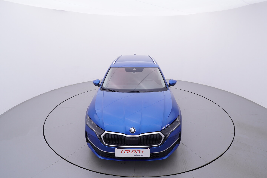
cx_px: 134
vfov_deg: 56.2
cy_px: 89
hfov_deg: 77.3
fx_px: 167
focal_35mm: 22
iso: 200
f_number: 5
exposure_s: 1/80
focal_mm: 15
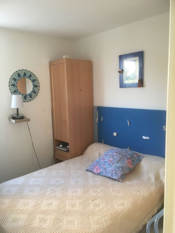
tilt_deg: -9.5
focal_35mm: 29
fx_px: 195
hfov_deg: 48.2
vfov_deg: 61.7
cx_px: 88
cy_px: 116
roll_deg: +1.8
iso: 80
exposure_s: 1/33
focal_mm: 4.15
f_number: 2.2
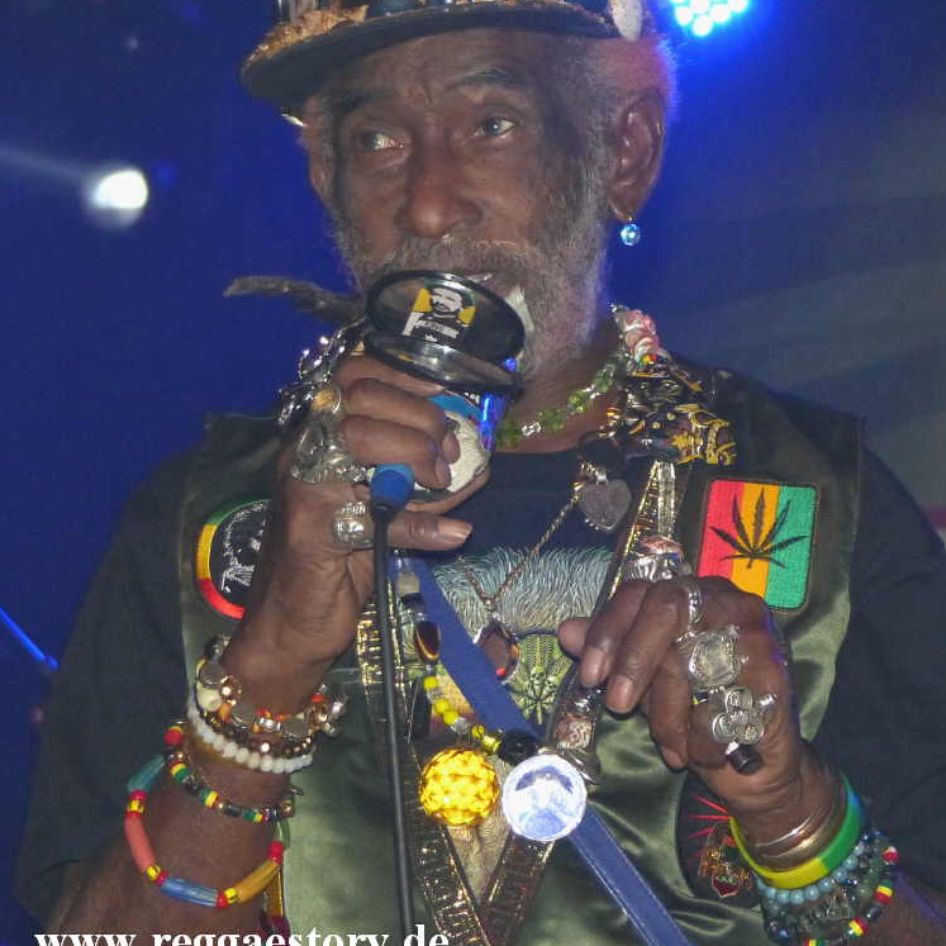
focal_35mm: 129
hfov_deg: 13.5
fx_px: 3988
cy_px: 344
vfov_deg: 13.5
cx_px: 474
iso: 400
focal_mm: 19.6
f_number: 2.8
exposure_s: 1/160
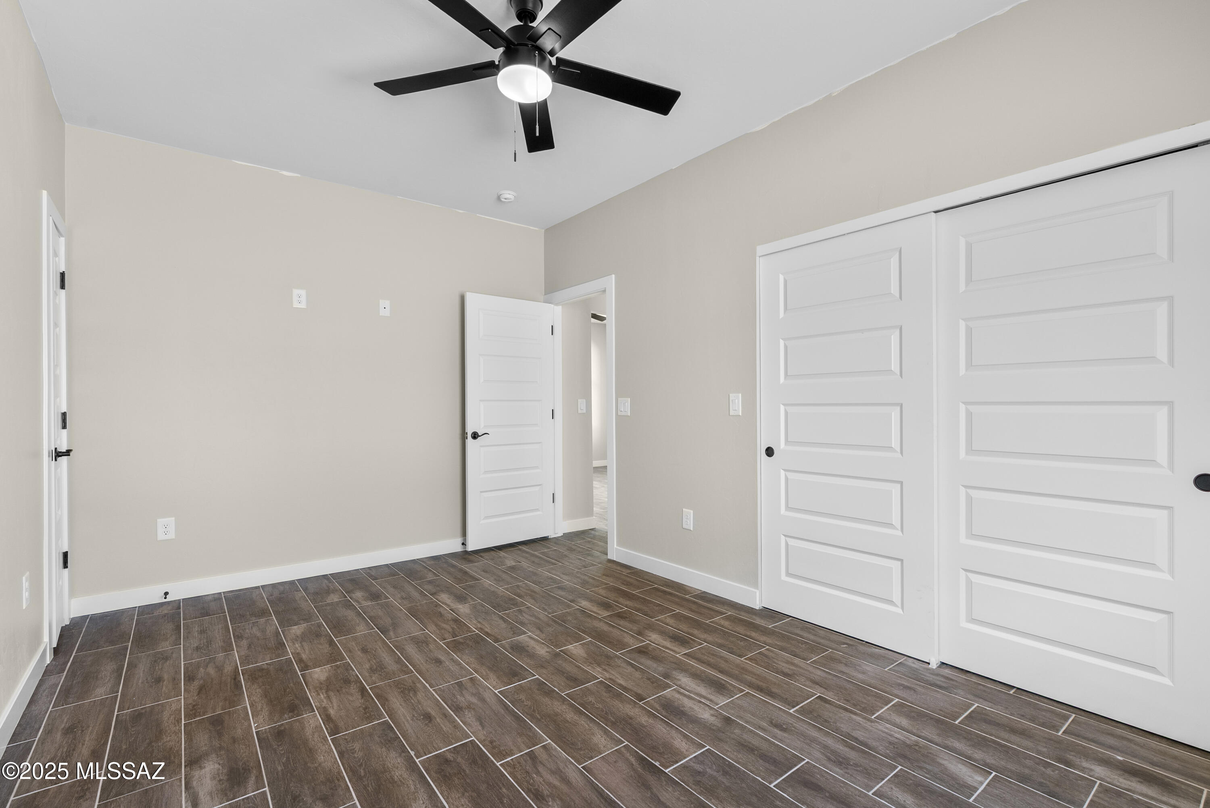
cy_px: 404
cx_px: 605
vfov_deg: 73.8
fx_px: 538
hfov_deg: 96.7
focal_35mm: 16
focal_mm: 16
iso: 400
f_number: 8
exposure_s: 1/2
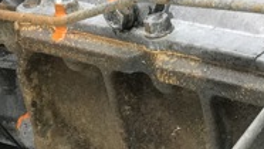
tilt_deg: -20.8
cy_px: 128
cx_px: 78
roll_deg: +8.6
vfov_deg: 5.7
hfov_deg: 10.1
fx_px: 1492
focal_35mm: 213
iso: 64
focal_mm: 6.6
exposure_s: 1/50
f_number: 2.8
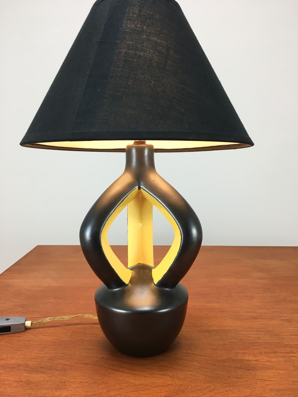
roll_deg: +0.5
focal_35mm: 29
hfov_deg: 48.2
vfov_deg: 61.7
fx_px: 333
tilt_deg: -7.0
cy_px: 198
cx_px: 149
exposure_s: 1/33
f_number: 2.2
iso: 32
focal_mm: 4.15
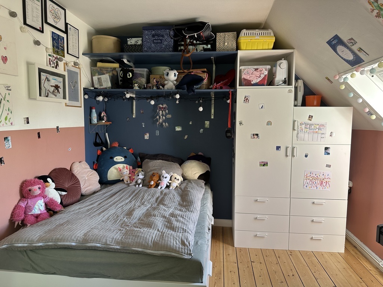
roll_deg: -0.4
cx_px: 192
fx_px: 266
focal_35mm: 24
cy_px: 144
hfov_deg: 71.6
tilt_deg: -5.8
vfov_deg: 56.8
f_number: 1.78
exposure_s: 1/121
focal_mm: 6.86
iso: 80
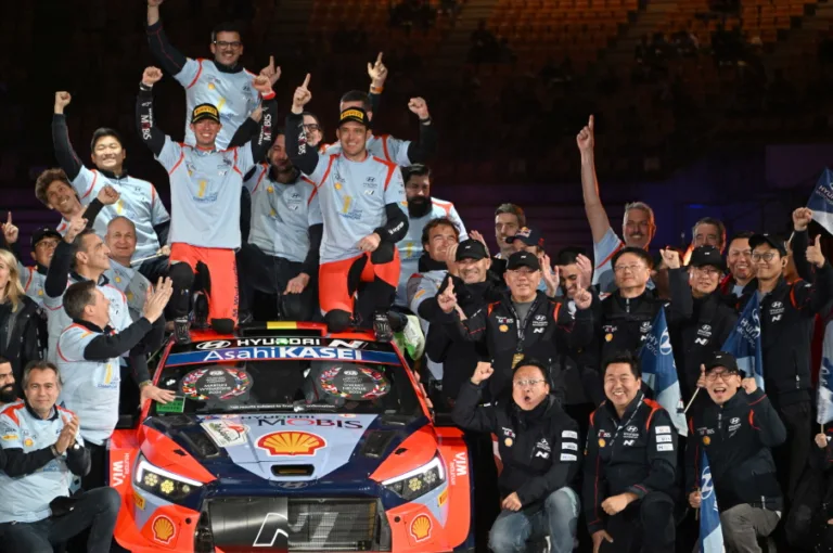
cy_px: 276
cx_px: 416
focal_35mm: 150
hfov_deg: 13.7
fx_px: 3466
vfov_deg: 9.1
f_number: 5.6
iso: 2000
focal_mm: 150
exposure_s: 1/250
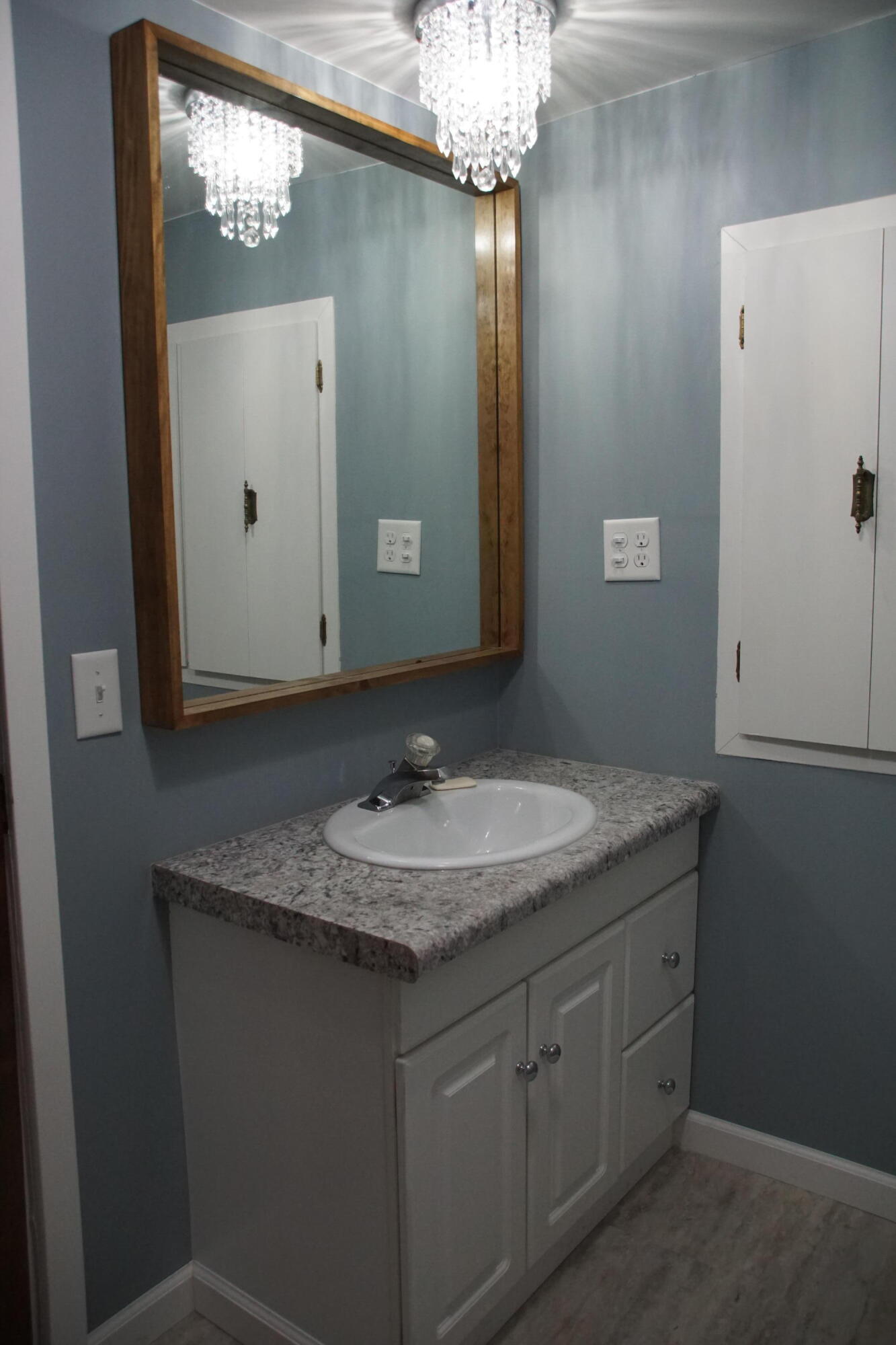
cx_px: 448
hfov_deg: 47.9
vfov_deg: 67.4
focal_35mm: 27
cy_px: 672
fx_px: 1008
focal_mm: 18
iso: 1250
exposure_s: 1/160
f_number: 4
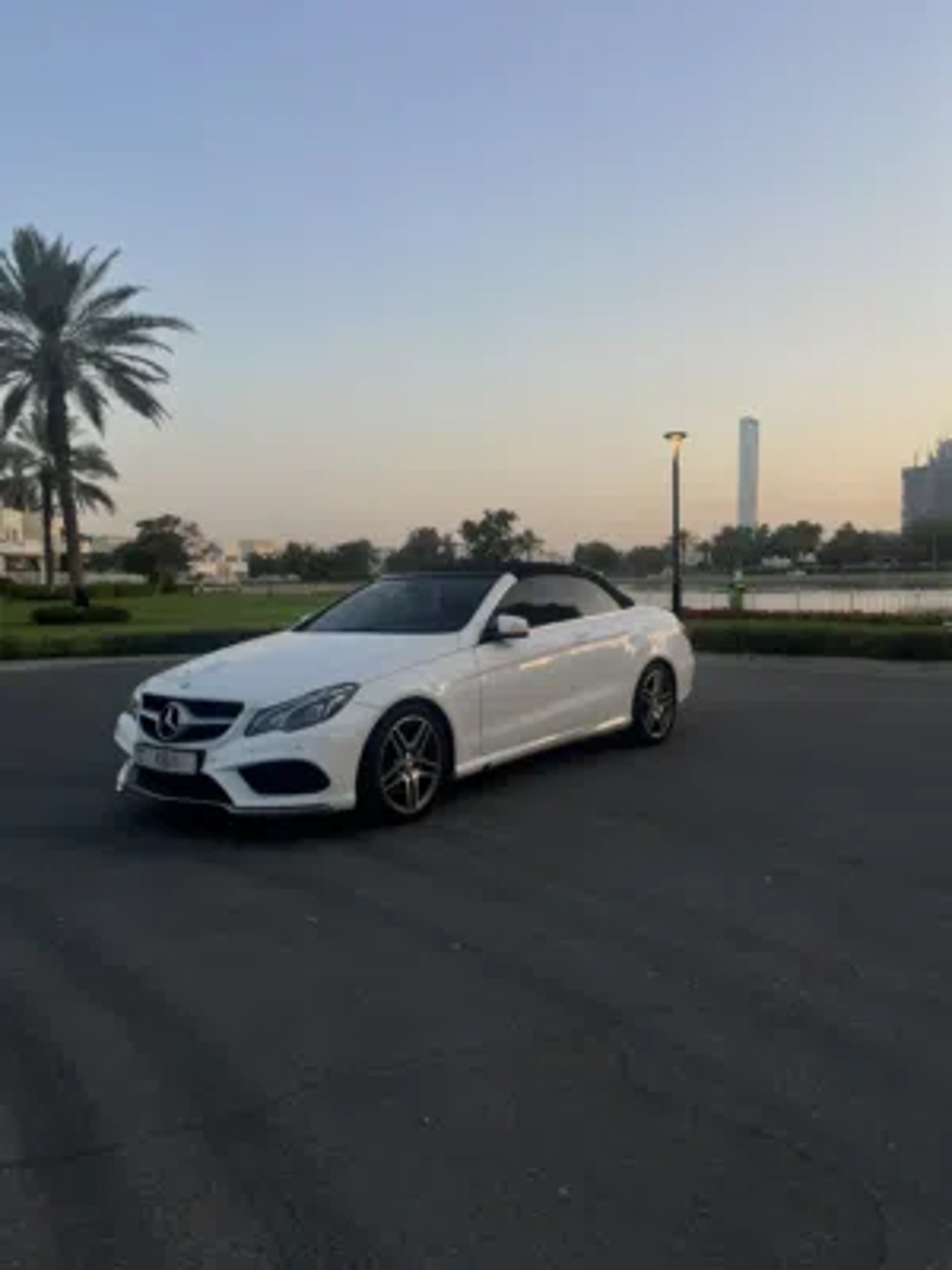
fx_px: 953
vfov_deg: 67.3
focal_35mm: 26
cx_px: 476
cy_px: 635
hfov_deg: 53.1
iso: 50
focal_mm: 5.1
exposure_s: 1/1279
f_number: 1.6
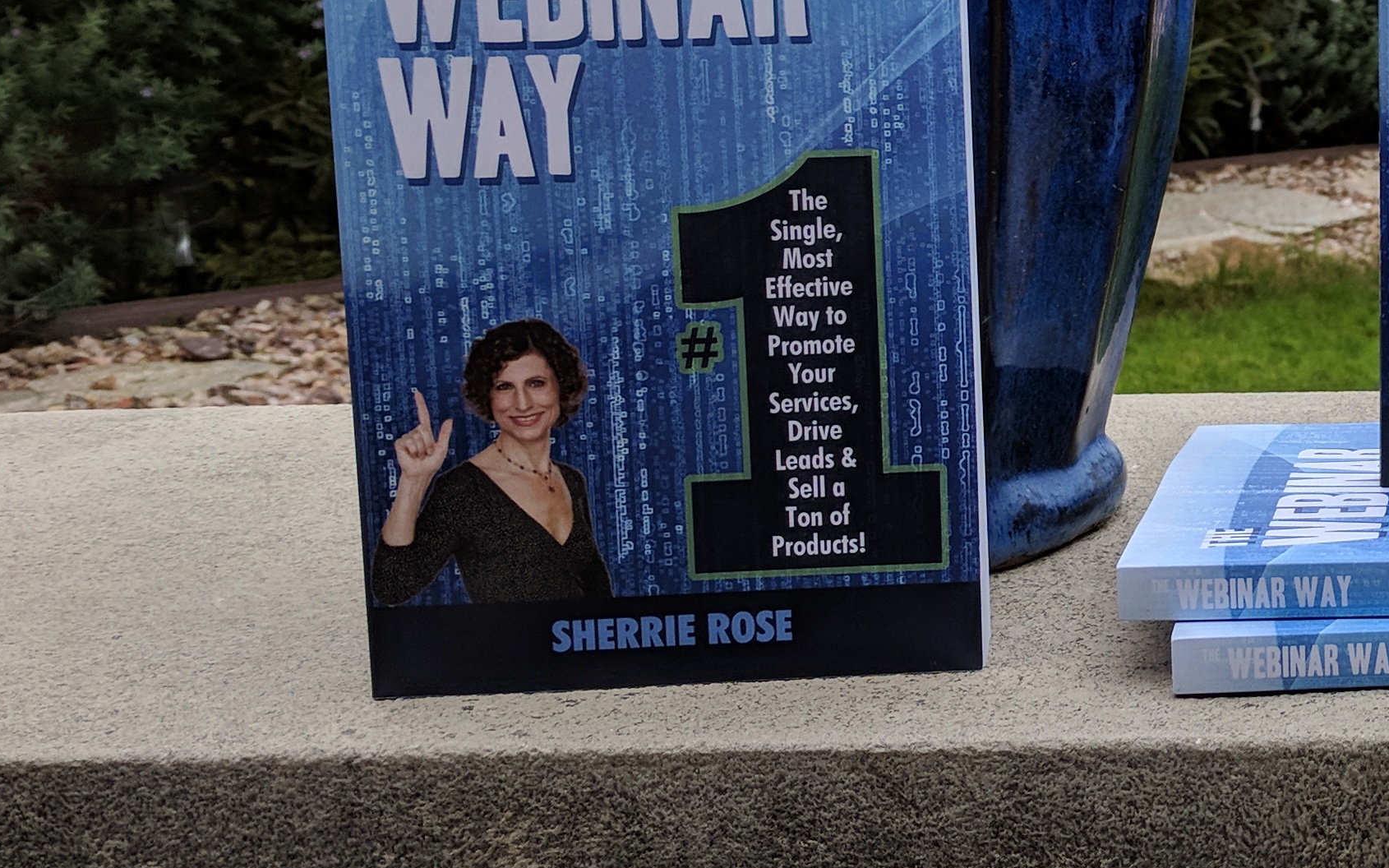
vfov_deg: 19.5
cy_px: 195
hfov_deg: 27.8
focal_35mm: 66
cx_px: 1607
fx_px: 2498
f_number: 2
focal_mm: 4.67
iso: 50
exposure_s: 1/655
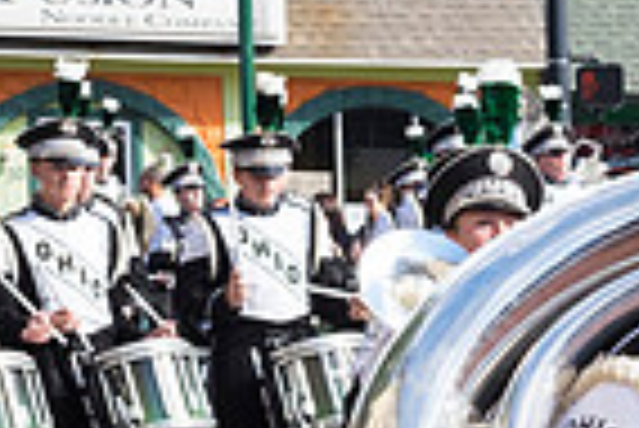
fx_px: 2967
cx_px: 1053
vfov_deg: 7.9
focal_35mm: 167
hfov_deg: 11.6
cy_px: 840
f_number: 7.1
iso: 400
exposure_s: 1/320
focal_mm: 27
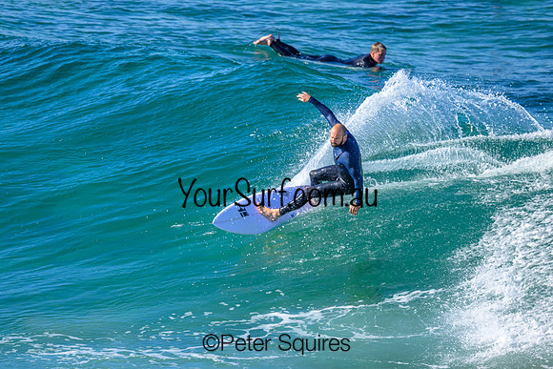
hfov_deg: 2.6
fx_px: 12291
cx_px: 276
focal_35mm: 800
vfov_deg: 1.7
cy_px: 184
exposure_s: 1/2000
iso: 560
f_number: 6.3
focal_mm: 800
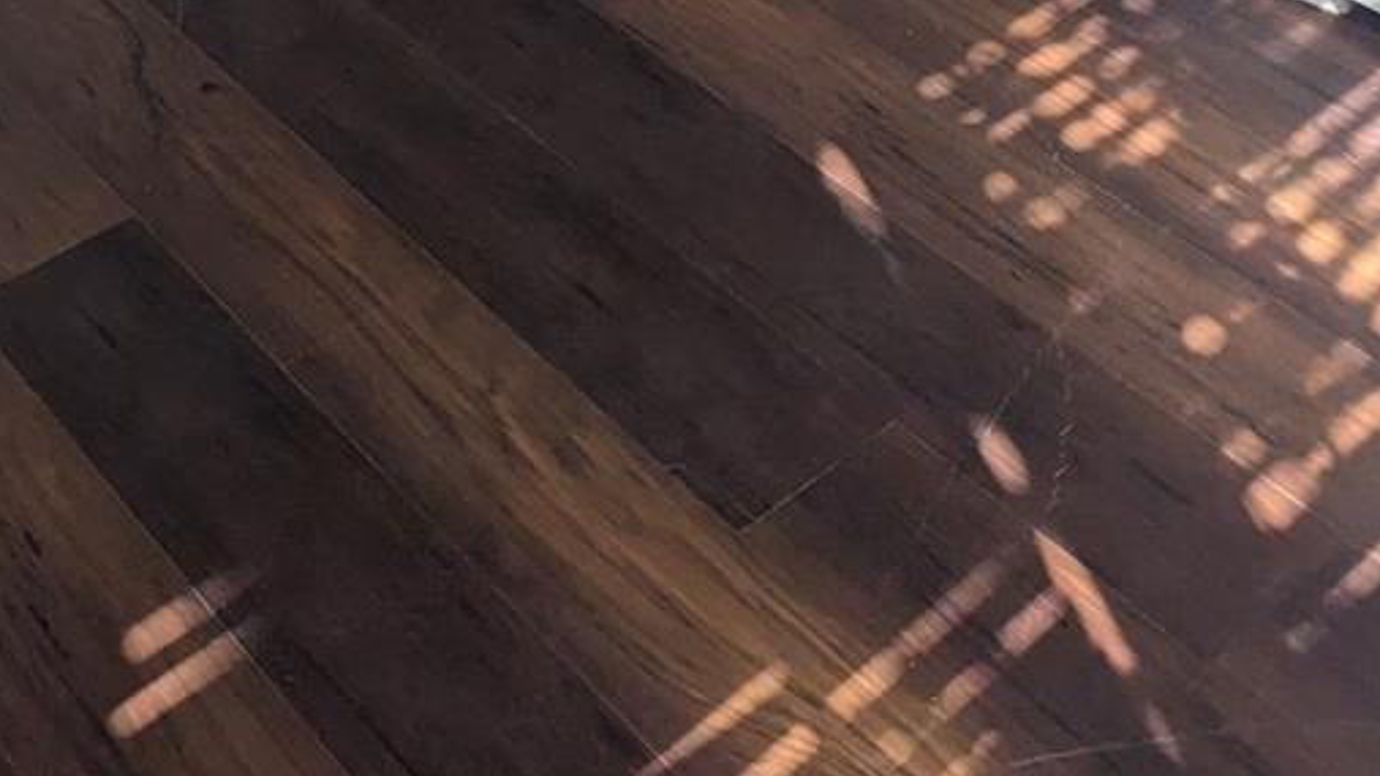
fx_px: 2268
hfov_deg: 32.4
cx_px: 173
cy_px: -850
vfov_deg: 15.1
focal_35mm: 62
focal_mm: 6.81
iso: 149
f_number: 1.85
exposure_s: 1/295
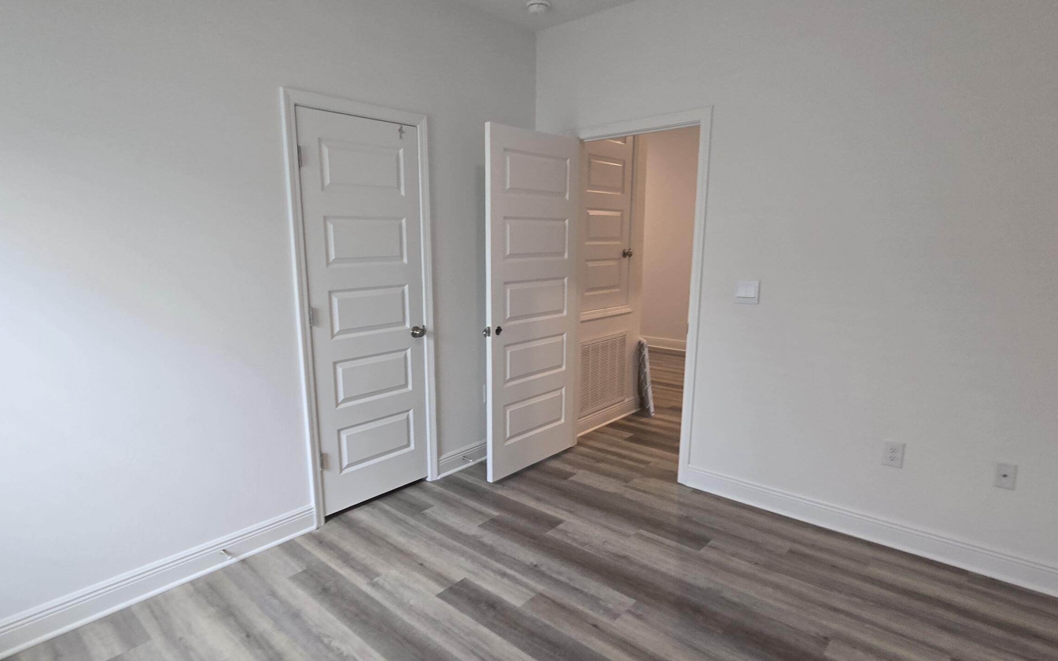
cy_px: 349
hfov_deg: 91.0
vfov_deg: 64.9
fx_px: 519
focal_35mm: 18
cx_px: 494
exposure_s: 1/60
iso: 100
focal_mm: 2.2
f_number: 2.2
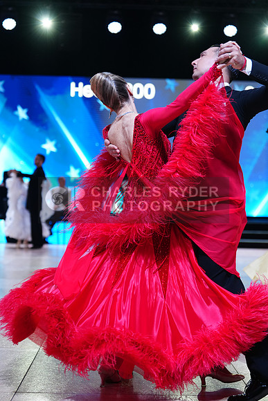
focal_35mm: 70
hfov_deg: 19.5
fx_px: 781
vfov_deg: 28.8
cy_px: 200
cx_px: 134
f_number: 2.8
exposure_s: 1/500
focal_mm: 70
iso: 800
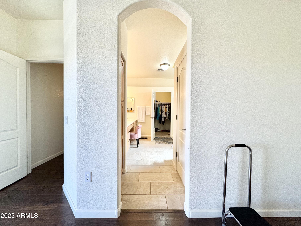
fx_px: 122
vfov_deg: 85.7
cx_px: 150
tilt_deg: -1.1
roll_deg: -0.9
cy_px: 113
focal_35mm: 14
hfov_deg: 102.1
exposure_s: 1/120
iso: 80
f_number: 2.2
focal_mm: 2.22
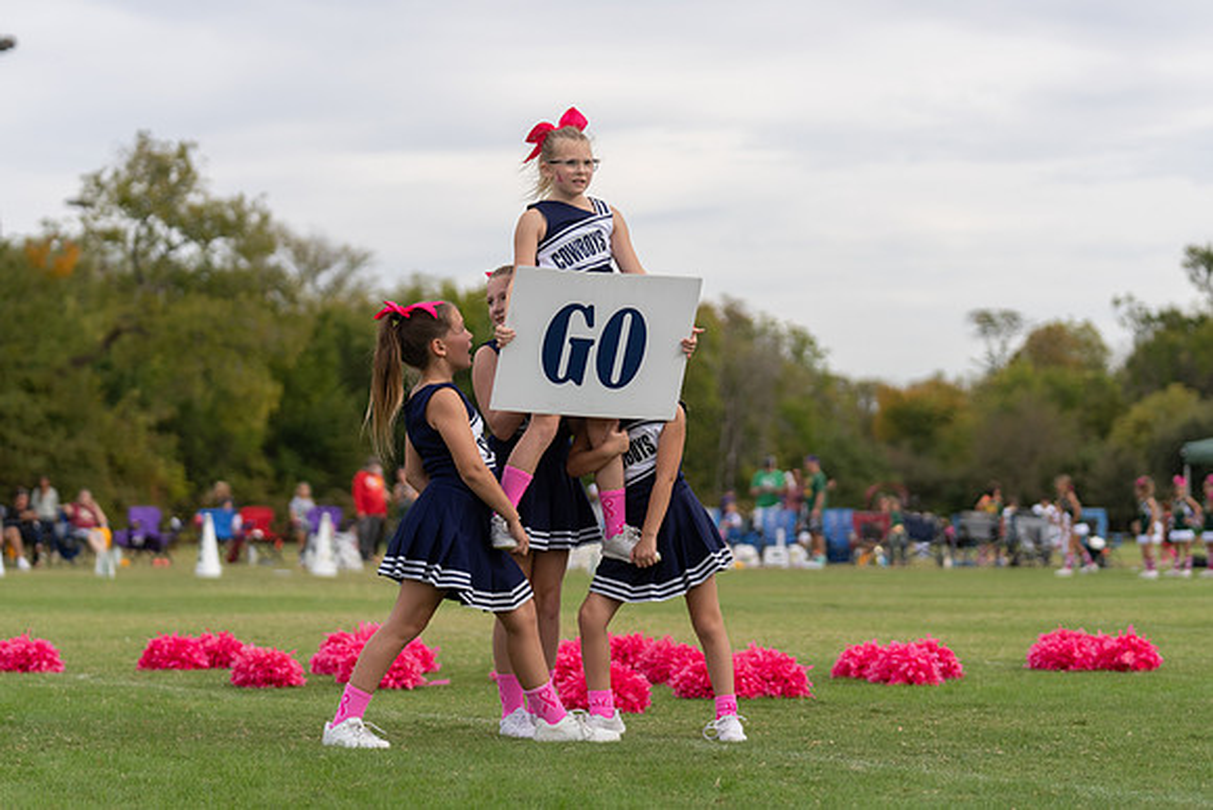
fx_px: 3858
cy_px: 361
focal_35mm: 114
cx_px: 679
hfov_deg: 17.9
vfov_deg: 12.0
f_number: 2.8
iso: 160
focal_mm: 92
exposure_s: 1/1250
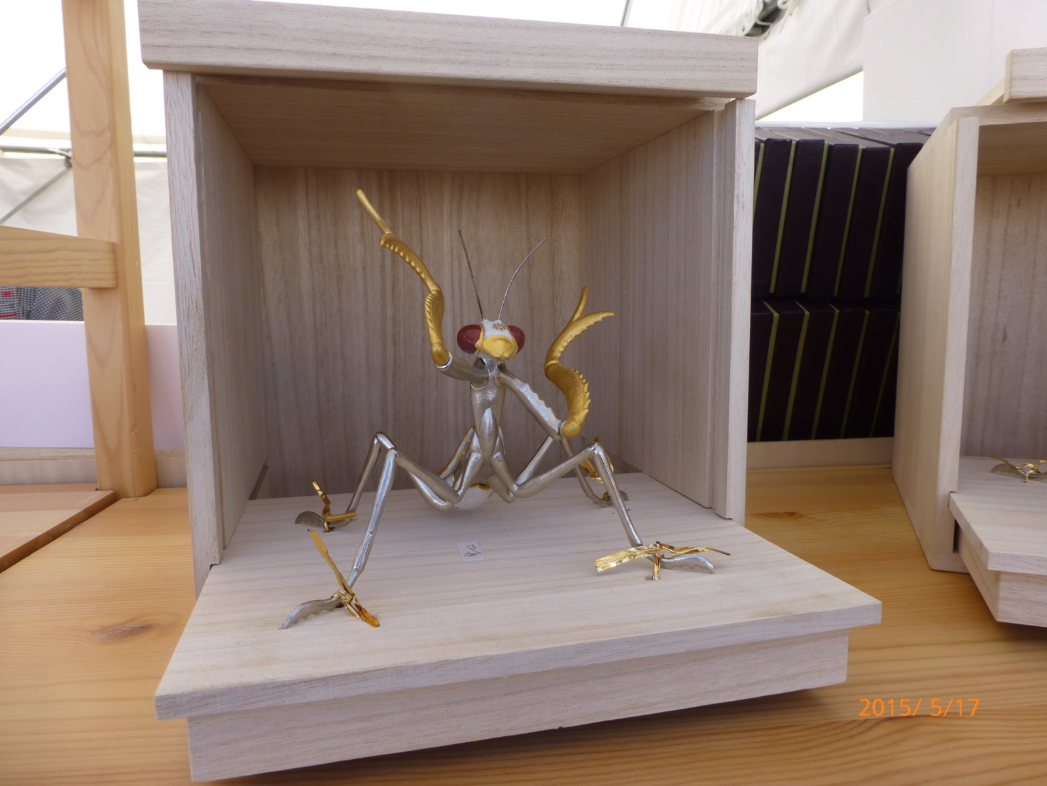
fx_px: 726
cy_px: 393
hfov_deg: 71.6
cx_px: 524
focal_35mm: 24
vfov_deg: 56.8
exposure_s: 1/200
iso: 100
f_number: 4
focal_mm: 4.3
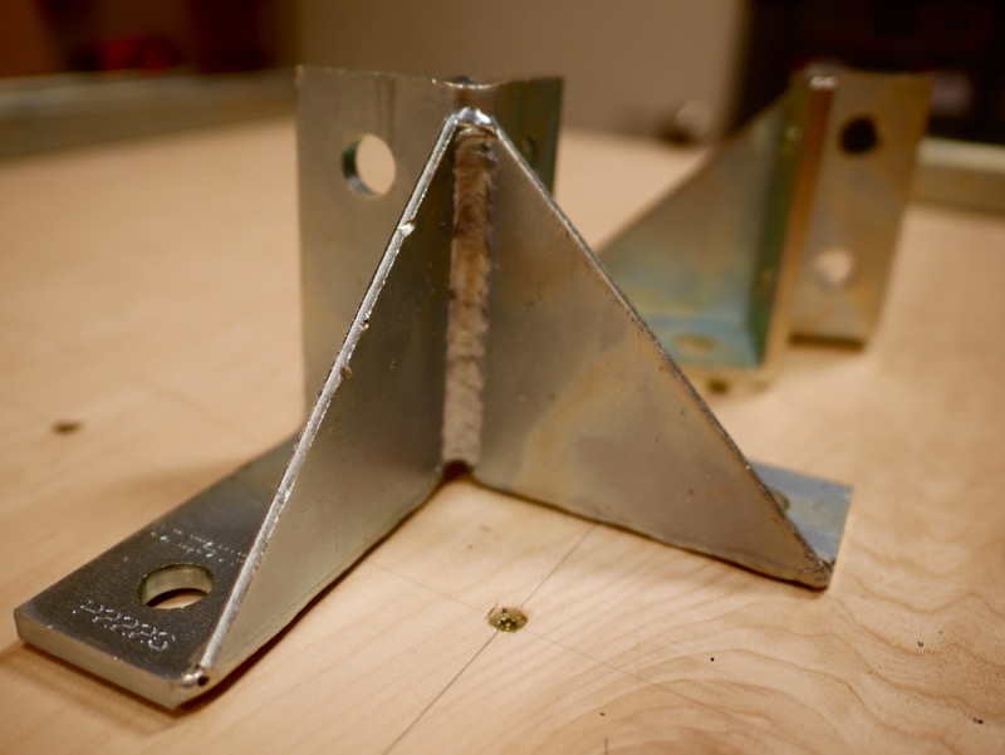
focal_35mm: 30
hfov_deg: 59.9
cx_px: 502
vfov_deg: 46.8
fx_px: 872
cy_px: 378
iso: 200
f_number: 2
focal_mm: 15
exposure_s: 1/160
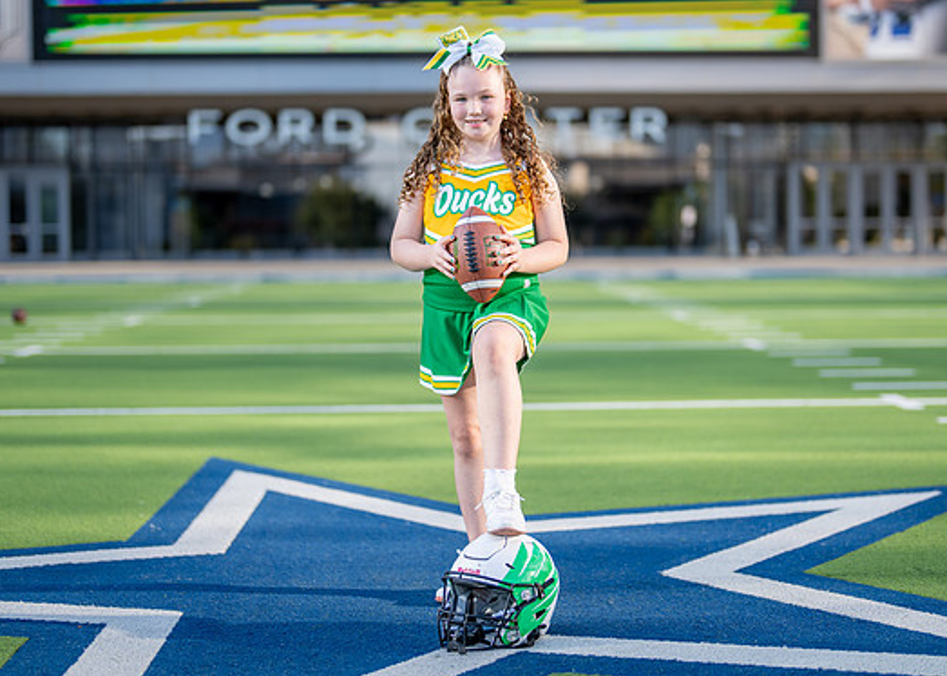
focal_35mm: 67
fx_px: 1801
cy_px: 299
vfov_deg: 21.2
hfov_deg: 29.4
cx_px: 512
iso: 100
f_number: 1.2
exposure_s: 1/3200
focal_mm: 50
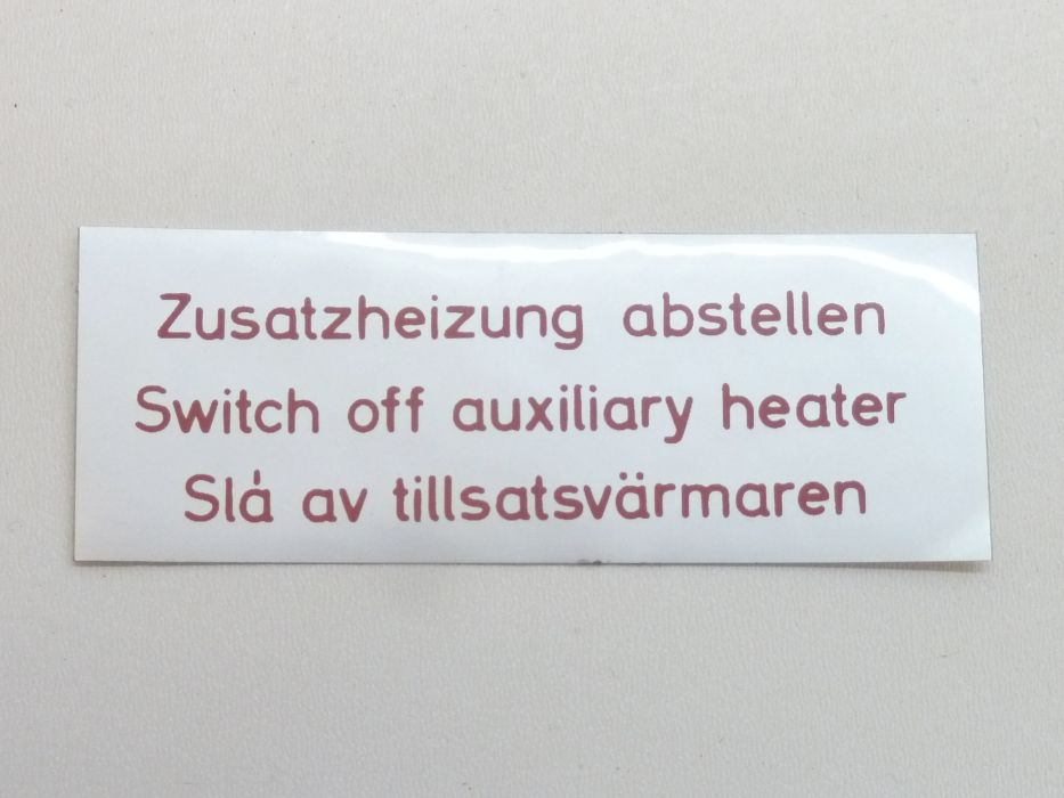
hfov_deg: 32.7
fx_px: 1814
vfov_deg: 24.8
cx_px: 532
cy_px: 399
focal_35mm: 59
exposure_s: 1/30
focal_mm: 9.7
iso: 400
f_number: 3.9
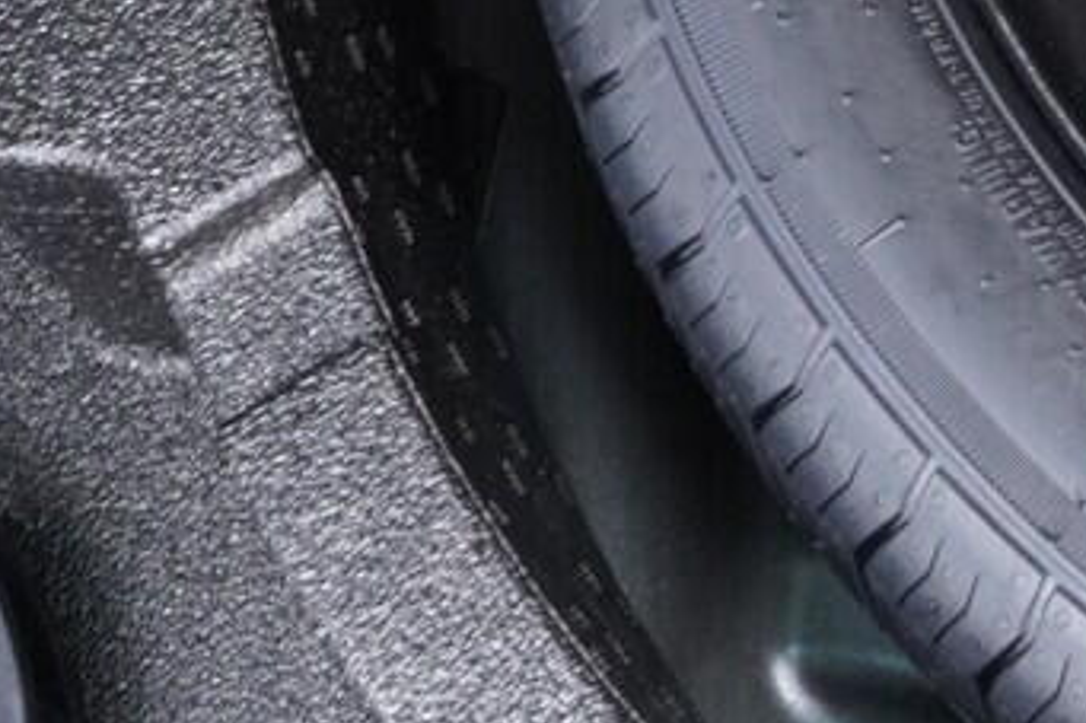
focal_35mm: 152
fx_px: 4583
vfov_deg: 8.8
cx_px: 2204
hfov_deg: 12.0
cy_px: -392
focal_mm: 24
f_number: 2.8
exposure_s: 1/40
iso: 1250
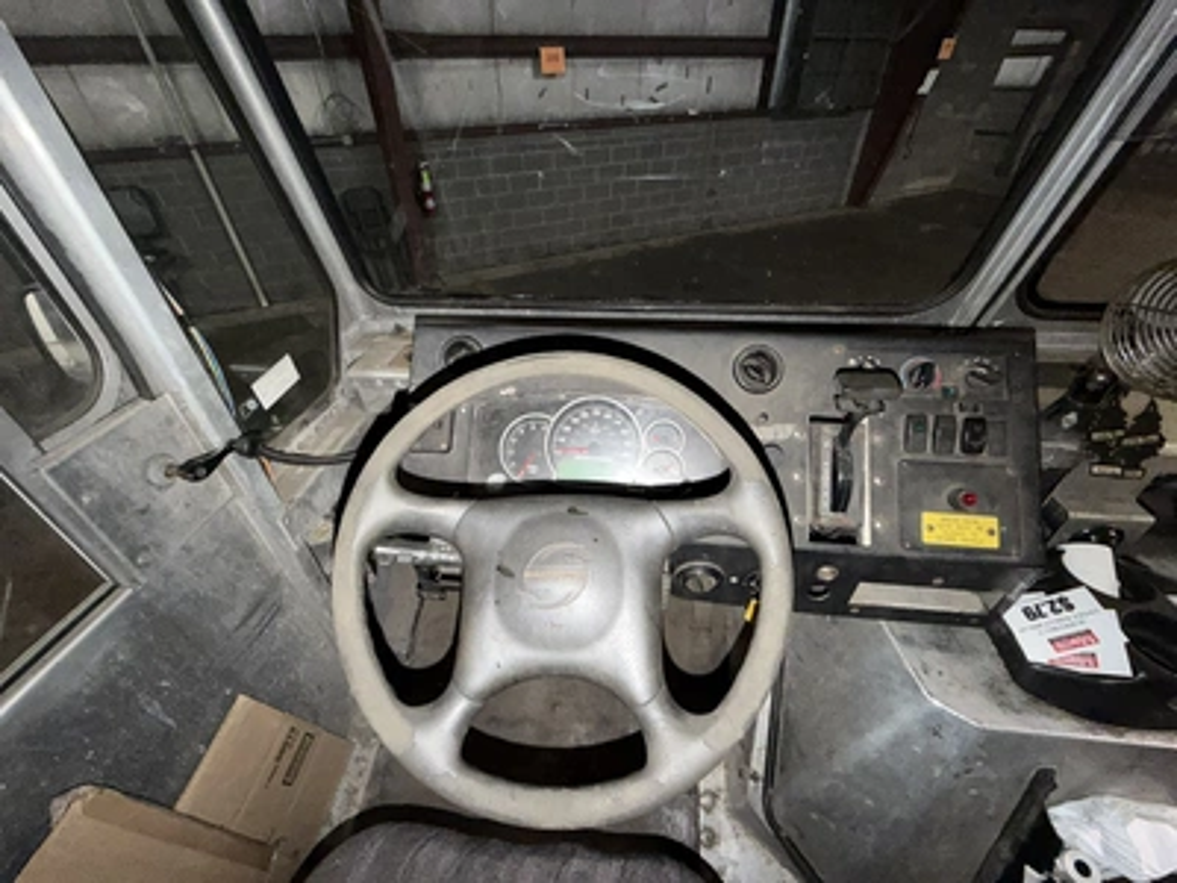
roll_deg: +1.5
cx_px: 588
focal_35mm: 14
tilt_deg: -37.9
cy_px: 442
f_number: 2.2
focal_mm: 2.22
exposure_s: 1/34
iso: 320
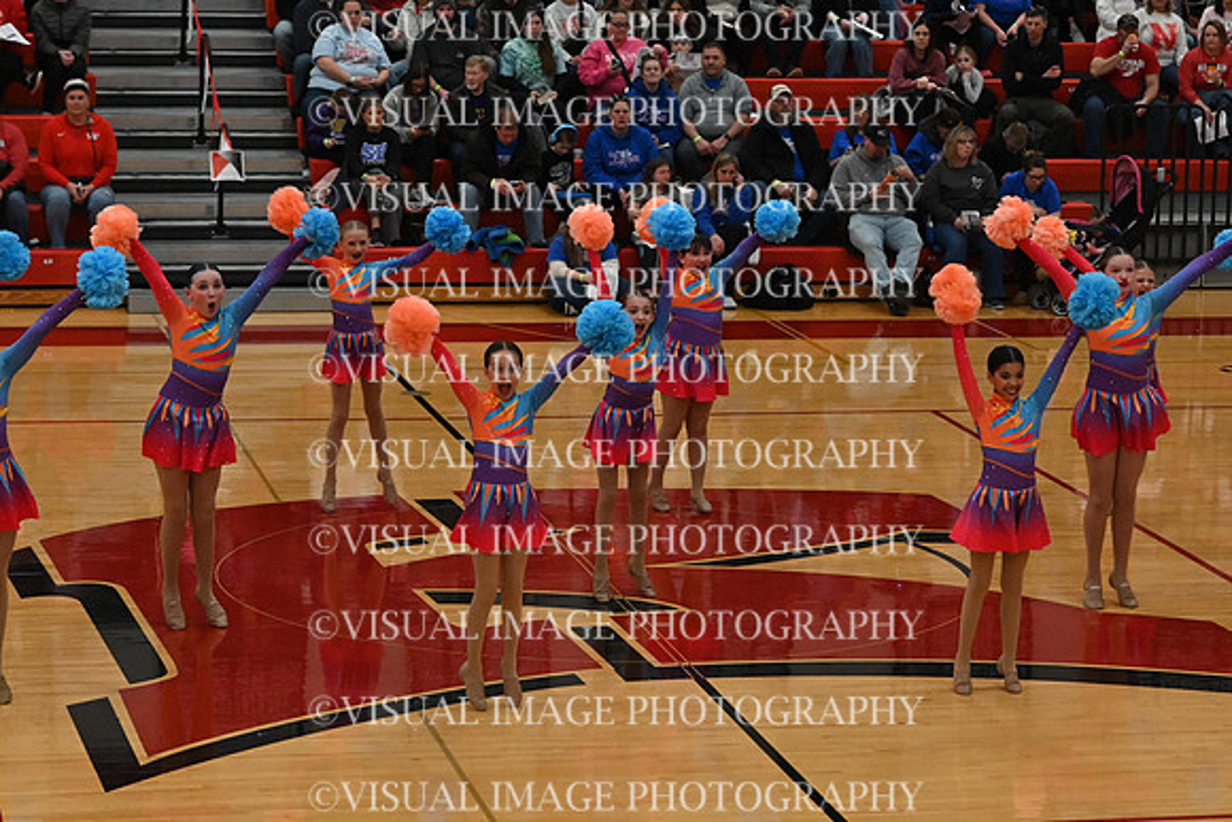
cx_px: 616
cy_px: 411
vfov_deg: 13.0
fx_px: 3594
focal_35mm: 105
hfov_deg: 19.5
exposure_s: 1/500
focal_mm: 70
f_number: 4
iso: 5000
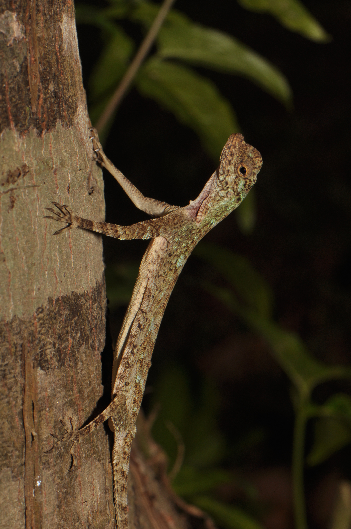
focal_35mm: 158
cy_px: 264
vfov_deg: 13.1
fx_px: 2309
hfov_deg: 8.7
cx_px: 176
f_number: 16
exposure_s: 1/200
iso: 200
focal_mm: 105
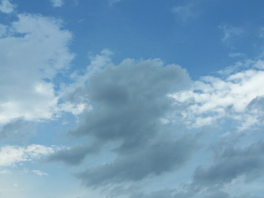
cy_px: 99
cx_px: 132
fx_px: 488
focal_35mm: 64
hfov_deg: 30.3
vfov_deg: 22.9
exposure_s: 1/1000
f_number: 3.2
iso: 80
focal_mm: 10.7
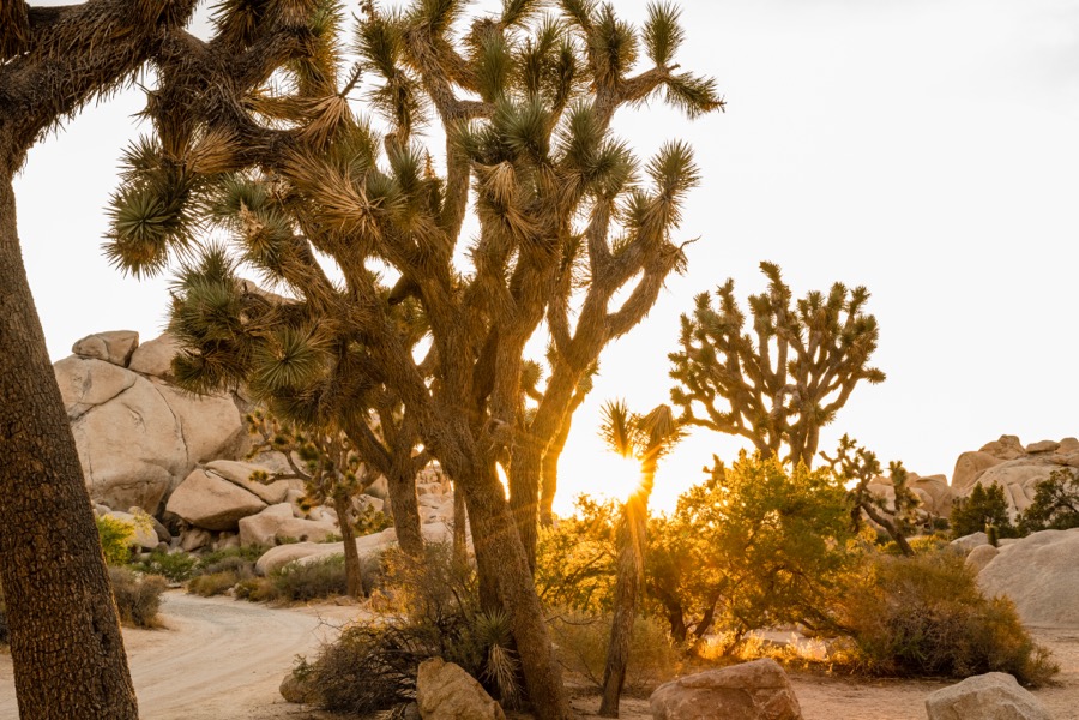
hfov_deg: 35.6
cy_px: 360
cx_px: 540
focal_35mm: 56
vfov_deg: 24.2
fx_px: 1678
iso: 800
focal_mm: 56
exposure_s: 1/40
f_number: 16
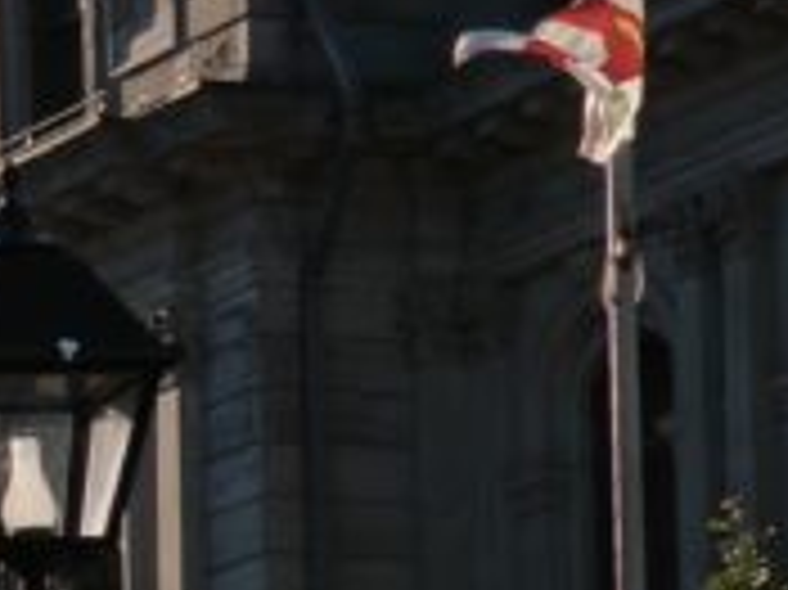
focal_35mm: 504
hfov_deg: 3.9
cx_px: -901
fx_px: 11465
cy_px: 662
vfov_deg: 2.9
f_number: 3
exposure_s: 1/425
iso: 50
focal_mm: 17.27
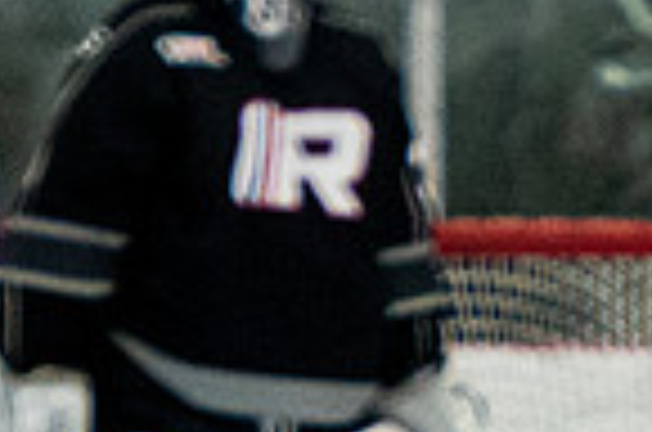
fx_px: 33522
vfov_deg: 0.7
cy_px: 611
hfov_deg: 1.1
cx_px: 1034
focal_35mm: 1855
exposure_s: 1/640
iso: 1600
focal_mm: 150
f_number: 2.8
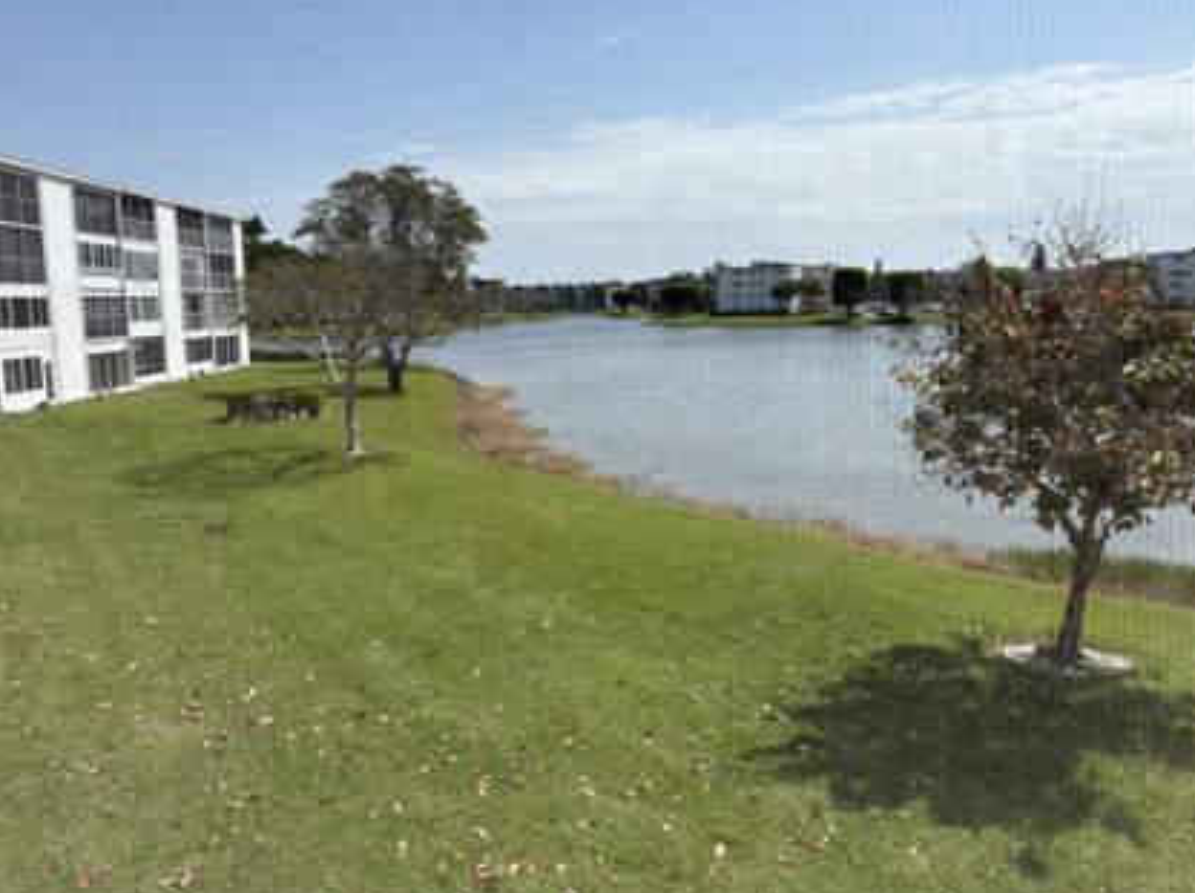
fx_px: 1034
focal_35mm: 30
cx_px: 595
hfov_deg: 60.0
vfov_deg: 46.7
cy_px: 438
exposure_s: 1/3623
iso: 50
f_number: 1.6
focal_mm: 5.96
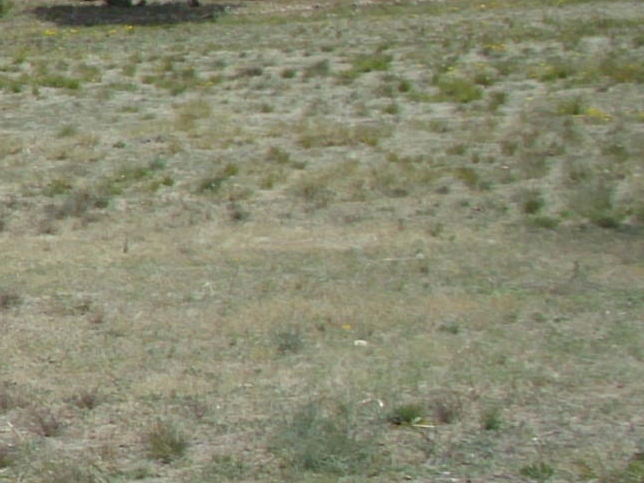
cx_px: -821
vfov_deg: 8.3
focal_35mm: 177
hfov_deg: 10.0
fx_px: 3293
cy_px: 15
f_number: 7.3
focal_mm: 6.3
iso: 50
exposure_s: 1/206
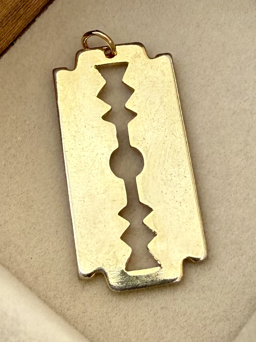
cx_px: 128
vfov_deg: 71.6
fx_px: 237
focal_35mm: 24
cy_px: 171
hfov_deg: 56.8
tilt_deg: -70.6
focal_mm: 2.22
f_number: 2.2
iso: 40
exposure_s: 1/1050
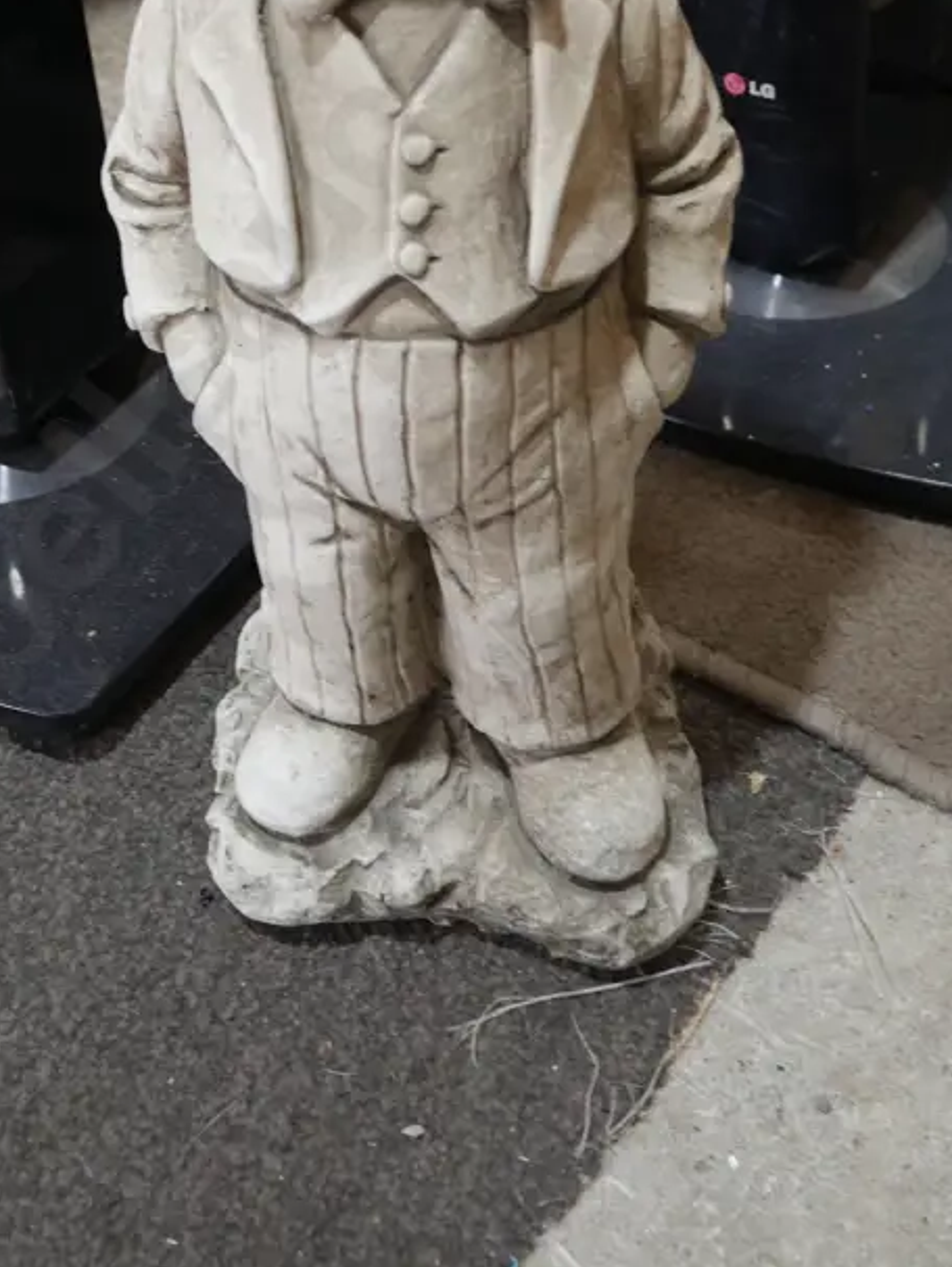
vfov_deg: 34.2
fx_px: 1978
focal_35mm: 54
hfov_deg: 26.9
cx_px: 318
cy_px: 207
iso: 200
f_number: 3.6
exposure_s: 1/60
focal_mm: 16
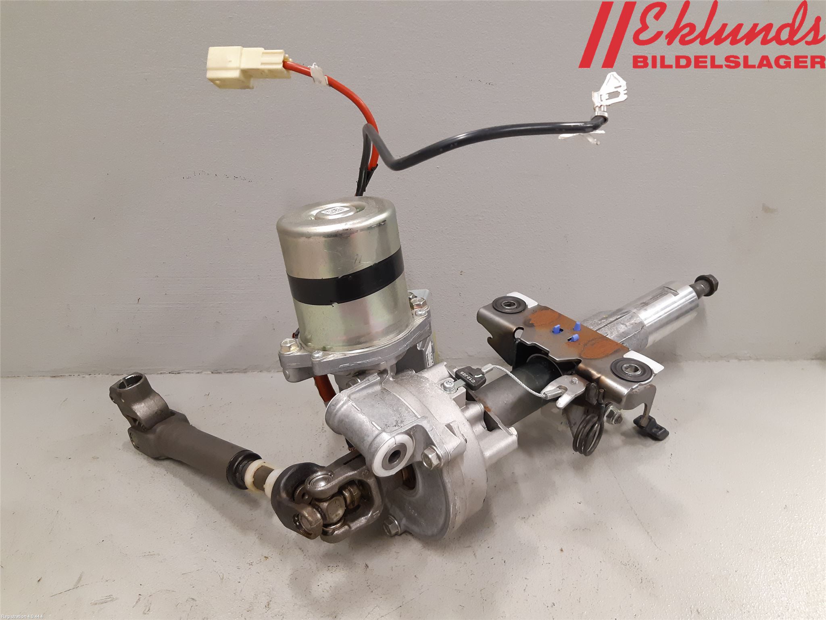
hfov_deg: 67.3
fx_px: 620
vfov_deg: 53.1
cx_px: 413
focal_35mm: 26
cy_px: 310
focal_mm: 3.93
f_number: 1.7
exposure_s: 1/50
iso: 200
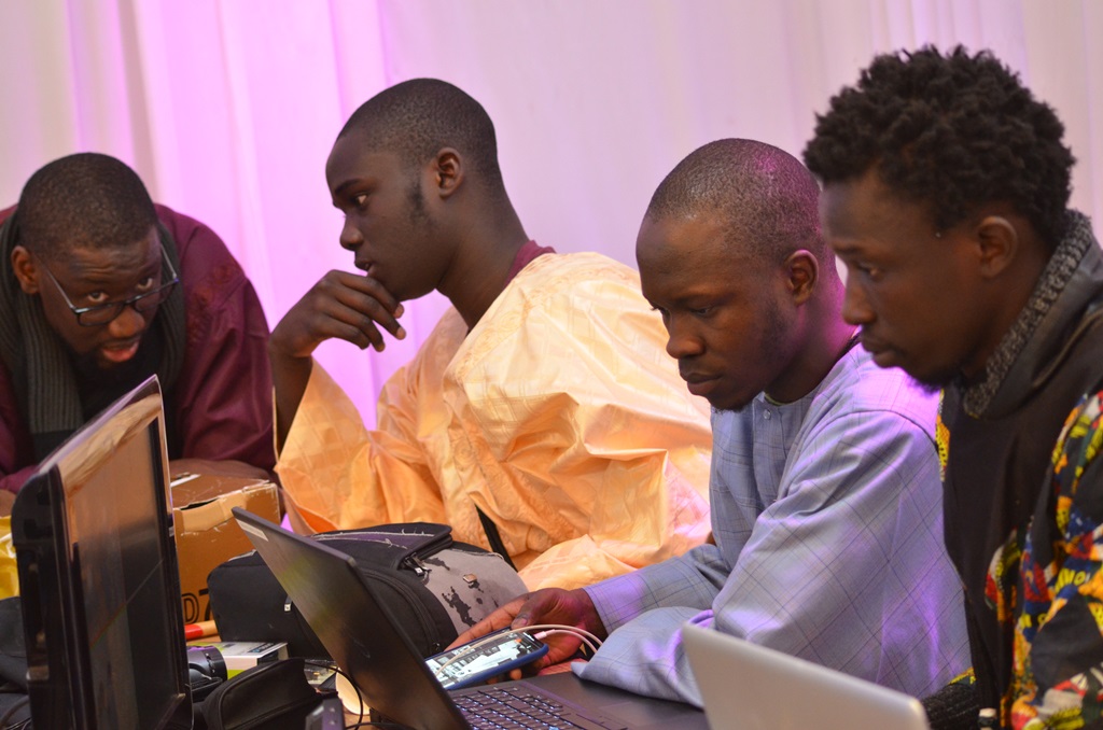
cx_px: 552
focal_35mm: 105
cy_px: 365
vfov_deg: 13.0
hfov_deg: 19.5
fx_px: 3210
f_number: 4
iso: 1600
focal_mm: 70
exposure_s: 1/100
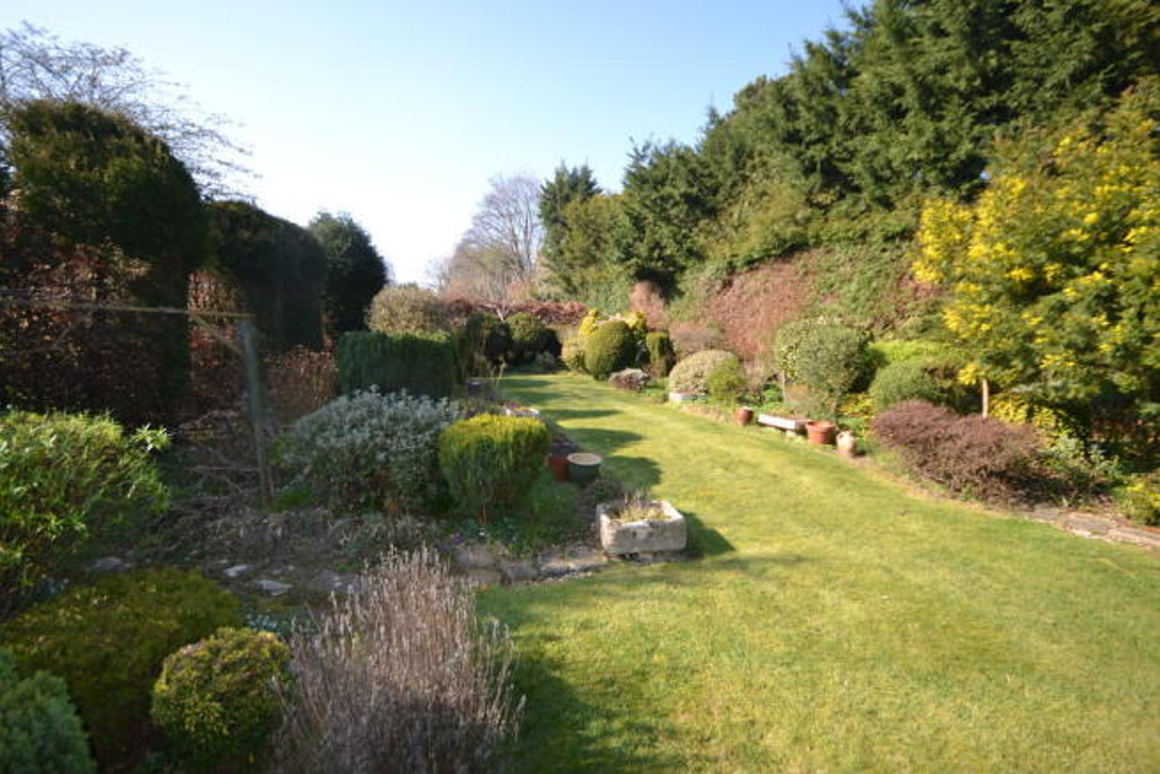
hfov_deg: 100.4
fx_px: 483
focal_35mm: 15
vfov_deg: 77.4
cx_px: 580
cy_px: 387
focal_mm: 10
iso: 100
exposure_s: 1/200
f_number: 5
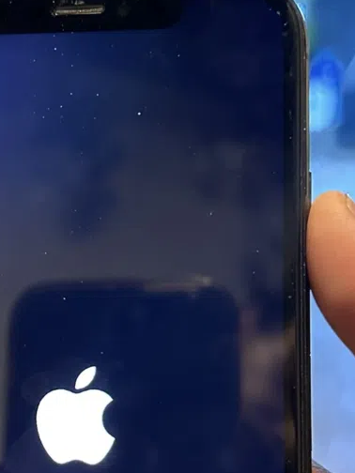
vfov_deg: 29.7
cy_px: 294
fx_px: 889
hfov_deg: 22.3
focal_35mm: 65
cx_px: 68
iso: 800
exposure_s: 1/33
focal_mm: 6.86
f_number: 1.78
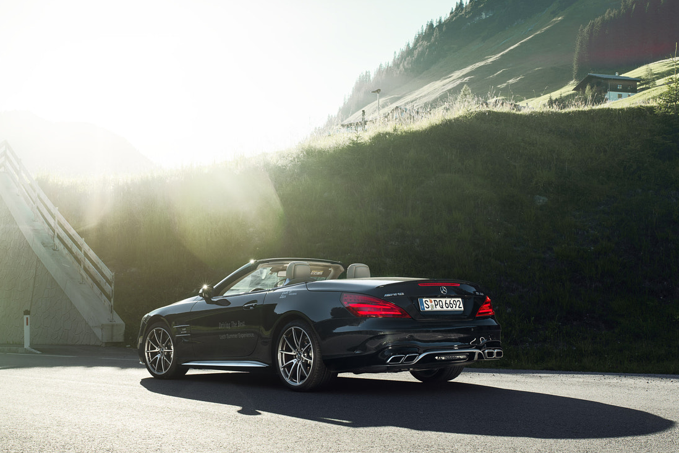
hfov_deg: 38.5
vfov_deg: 26.5
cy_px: 224
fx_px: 962
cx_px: 233
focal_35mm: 51
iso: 100
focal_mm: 35
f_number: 8
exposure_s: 1/30
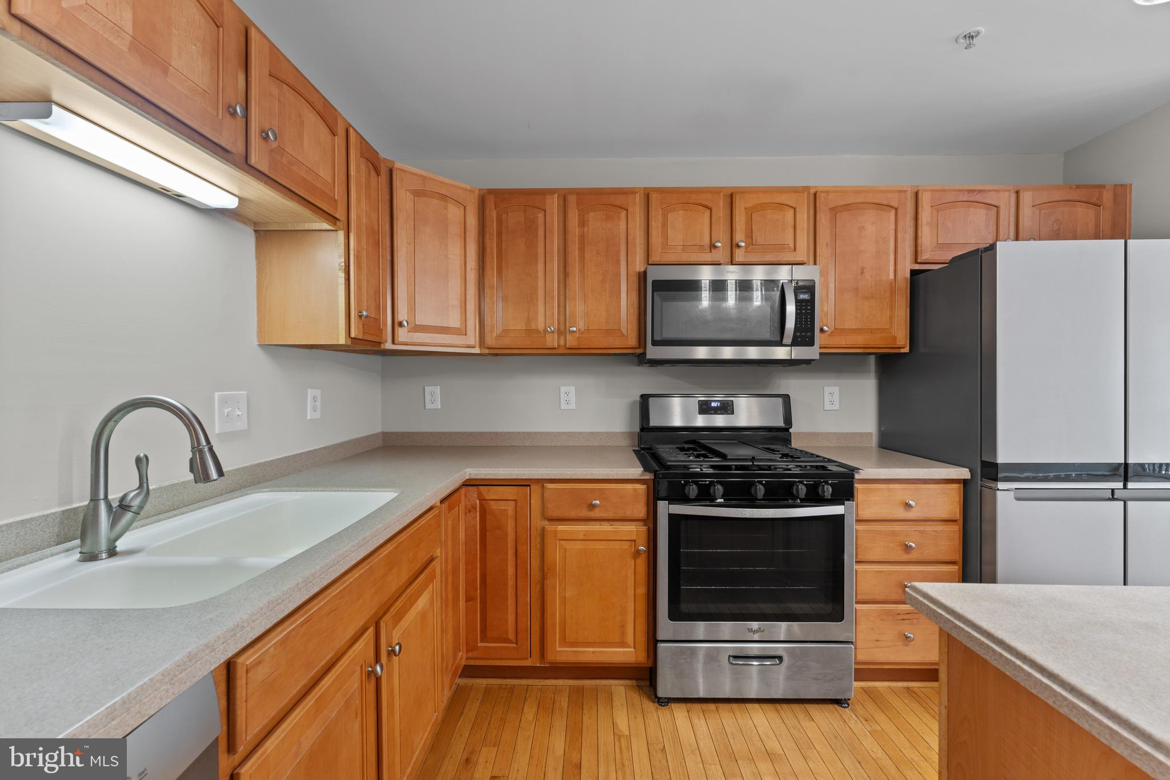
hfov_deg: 104.3
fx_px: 455
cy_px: 390
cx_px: 585
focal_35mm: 14
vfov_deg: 81.2
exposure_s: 1/1.25
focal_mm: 14
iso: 100
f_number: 8
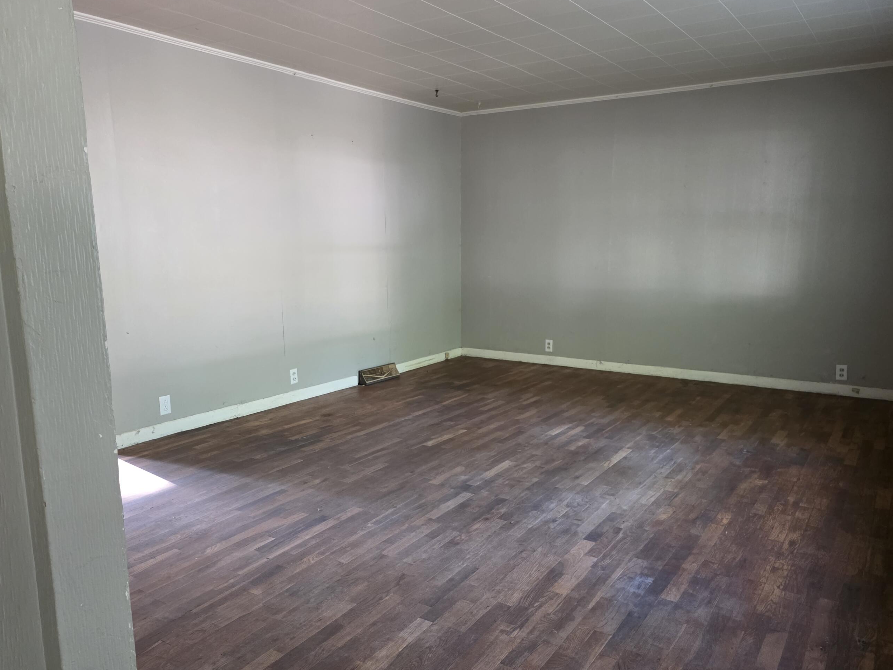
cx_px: 445
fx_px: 697
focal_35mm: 27
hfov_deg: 65.3
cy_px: 372
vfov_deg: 51.3
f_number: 1.7
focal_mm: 6.3
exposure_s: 1/120
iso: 1250
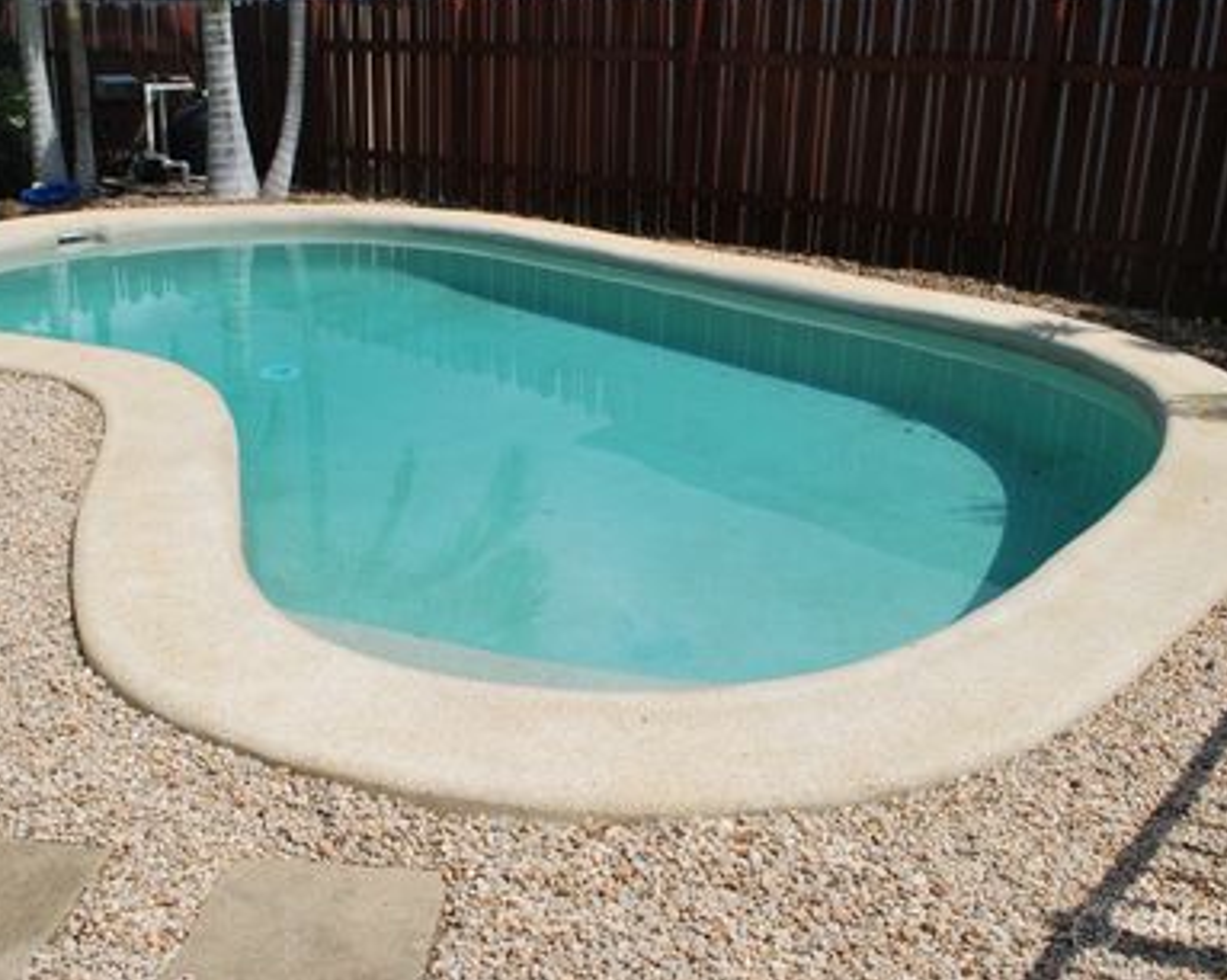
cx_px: 577
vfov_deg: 39.1
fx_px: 1379
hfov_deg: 47.9
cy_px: 485
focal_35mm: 38
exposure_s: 1/320
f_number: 9
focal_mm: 22
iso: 100
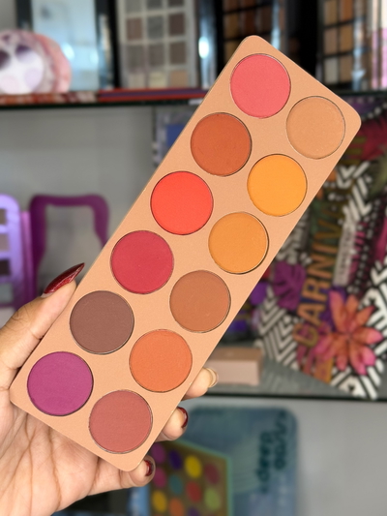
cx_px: 194
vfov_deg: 39.6
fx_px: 715
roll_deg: +1.4
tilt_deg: -8.1
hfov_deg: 30.3
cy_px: 258
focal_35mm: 48
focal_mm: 6.76
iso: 64
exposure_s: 1/121
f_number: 1.78
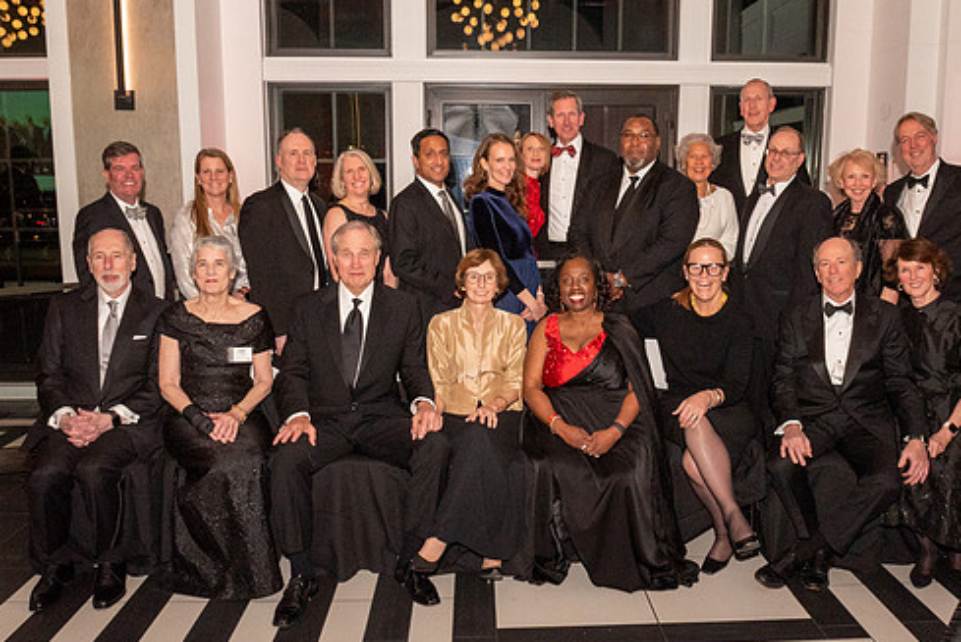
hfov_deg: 58.6
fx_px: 855
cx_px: 521
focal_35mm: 32
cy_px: 339
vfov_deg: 41.2
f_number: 10
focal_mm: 18
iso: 2000
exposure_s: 1/80
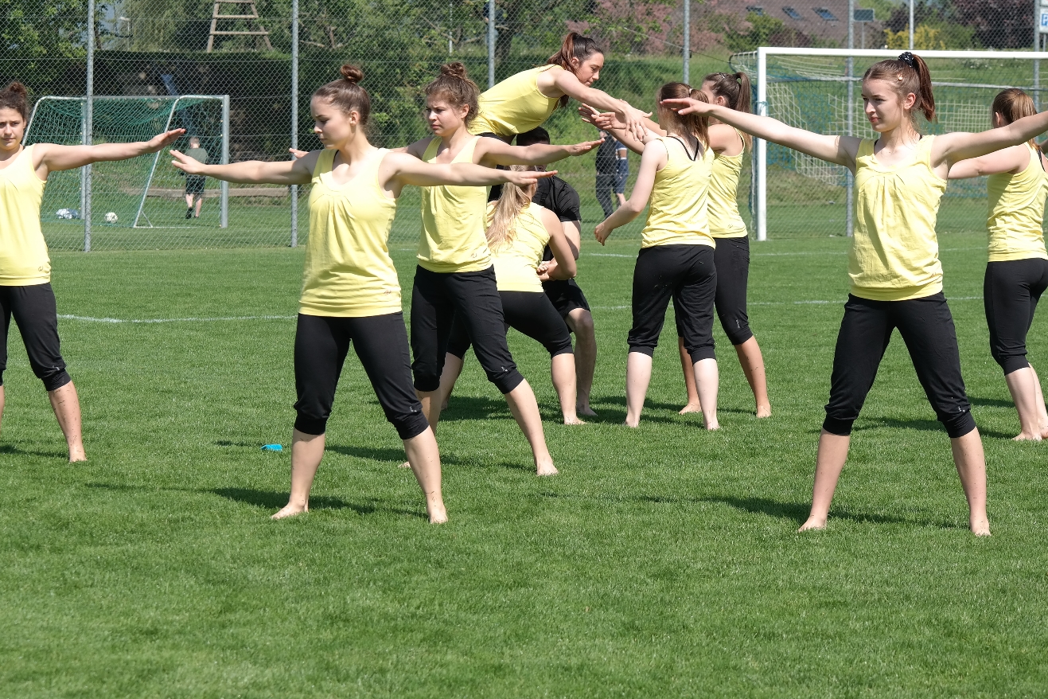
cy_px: 323
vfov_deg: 10.5
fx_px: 3784
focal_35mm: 130
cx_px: 439
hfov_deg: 15.8
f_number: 5.6
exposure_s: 1/320
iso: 100
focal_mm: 70
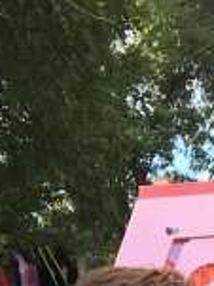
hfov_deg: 8.9
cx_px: 244
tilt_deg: -16.9
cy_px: 793
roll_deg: +5.0
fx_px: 1354
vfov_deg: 9.8
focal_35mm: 164
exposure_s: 1/121
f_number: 2.2
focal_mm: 4.15
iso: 25
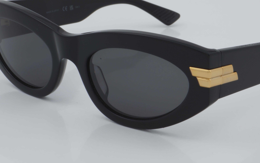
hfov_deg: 19.1
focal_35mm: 109
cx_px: 157
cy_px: 61
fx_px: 772
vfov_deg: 12.0
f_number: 32
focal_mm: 50
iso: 100
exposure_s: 1/4
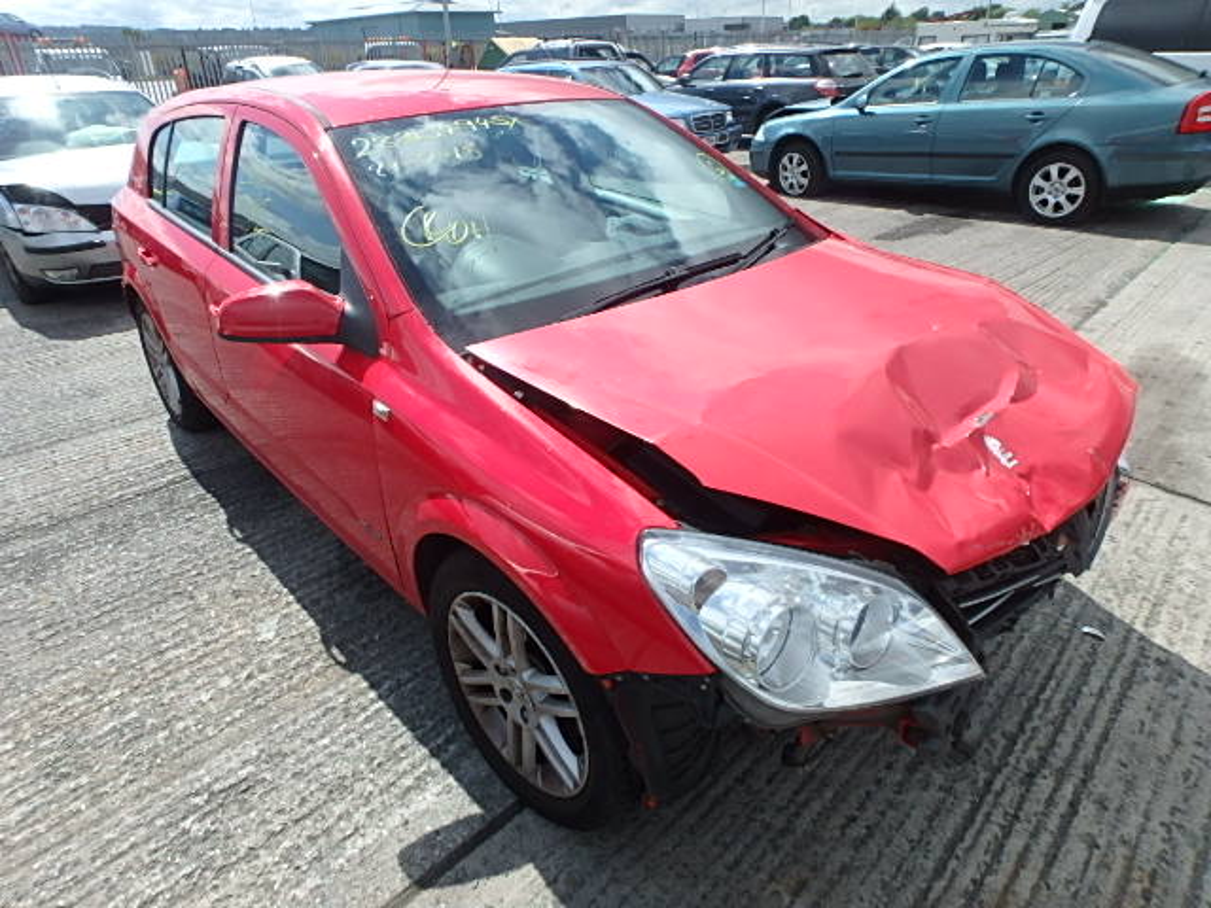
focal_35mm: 21
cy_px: 454
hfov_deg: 79.0
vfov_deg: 63.4
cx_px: 606
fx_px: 735
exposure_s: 1/400
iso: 125
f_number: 6
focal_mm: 3.7
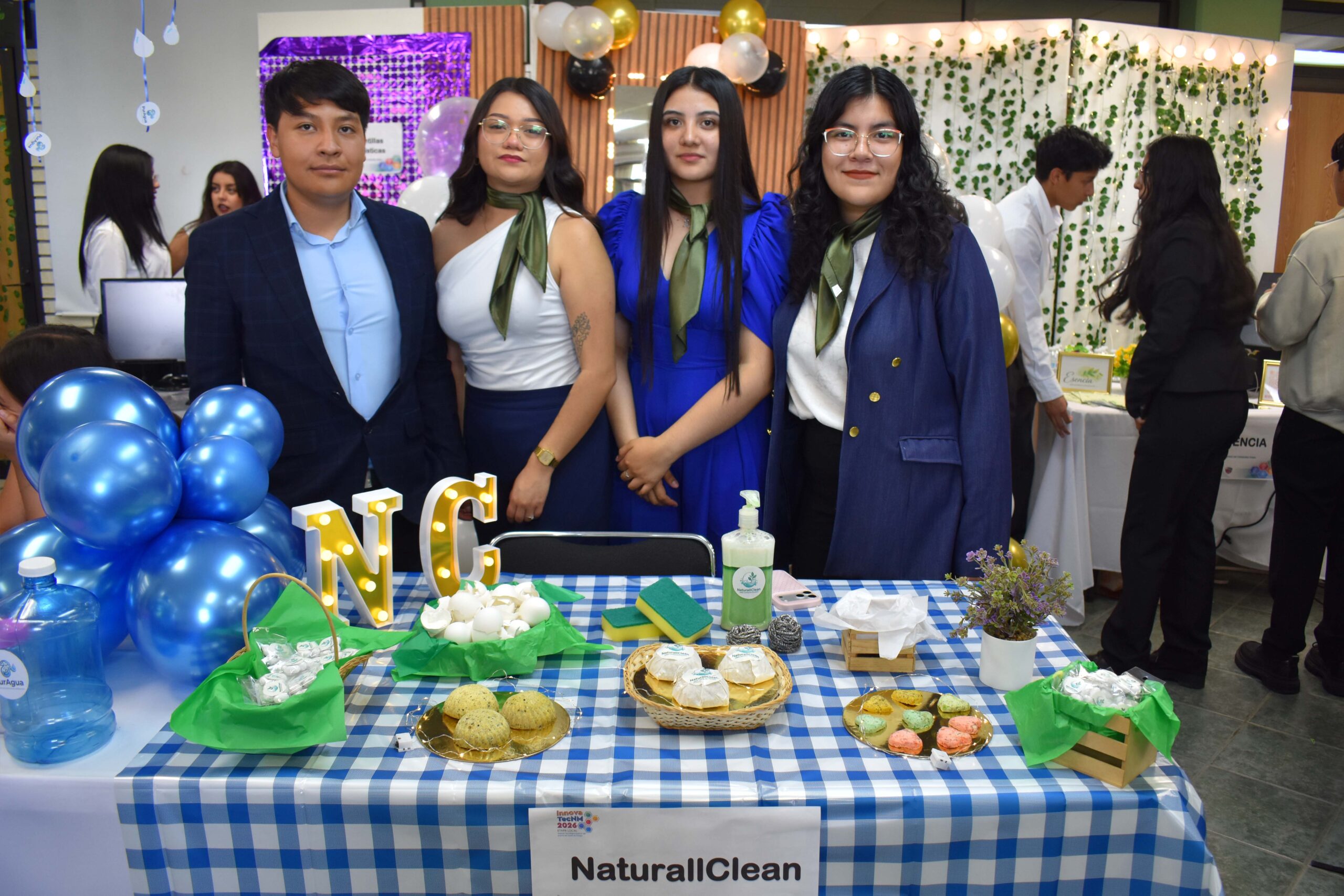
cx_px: 672
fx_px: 1288
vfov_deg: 38.4
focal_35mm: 34
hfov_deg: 55.1
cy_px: 448
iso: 500
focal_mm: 23
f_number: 4
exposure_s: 1/60
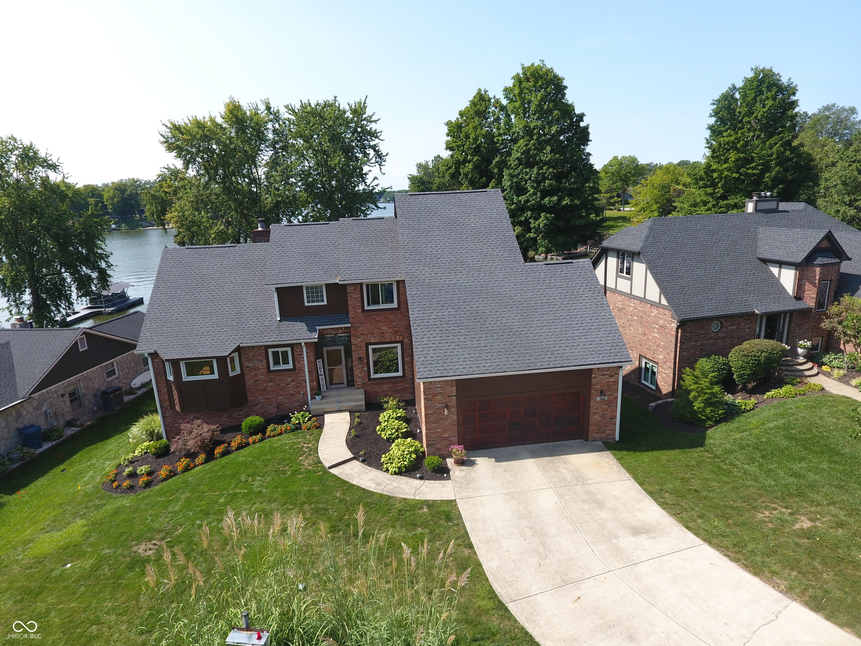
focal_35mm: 20
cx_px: 430
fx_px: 497
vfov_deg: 66.0
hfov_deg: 81.7
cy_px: 323
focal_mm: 3.61
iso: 100
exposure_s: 1/470
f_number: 2.8
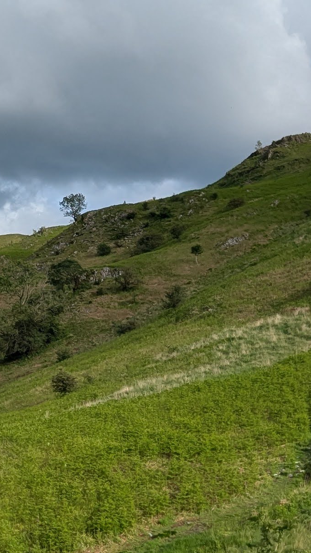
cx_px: 81
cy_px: 281
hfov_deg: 20.6
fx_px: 850
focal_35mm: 58
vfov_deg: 36.0
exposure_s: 1/1721
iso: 50
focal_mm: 2.35
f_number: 2.2
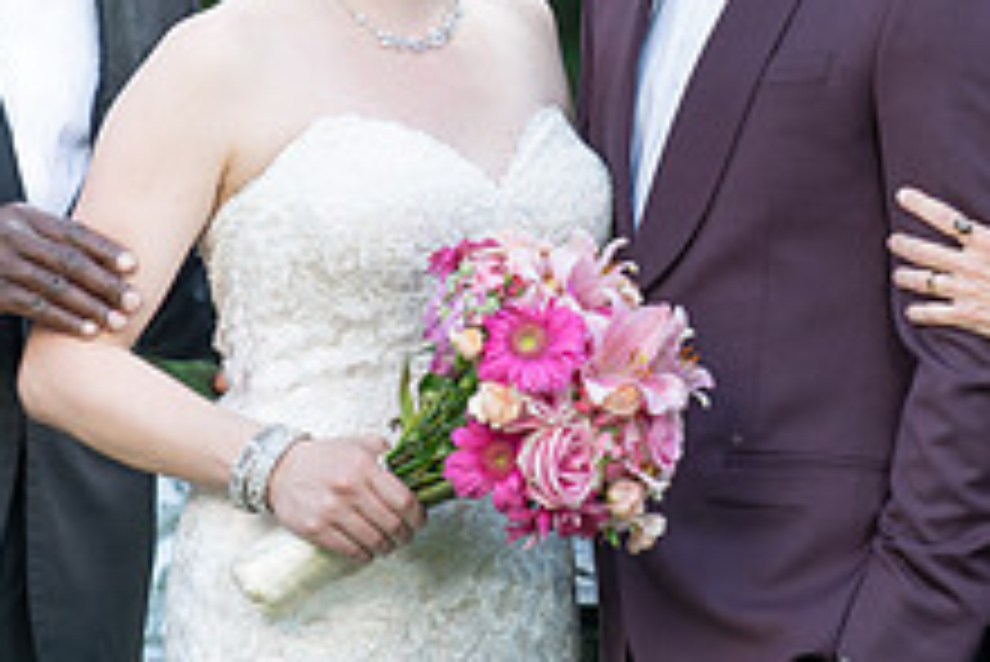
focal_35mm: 207
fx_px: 5696
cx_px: 717
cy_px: -4
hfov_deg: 9.9
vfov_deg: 6.6
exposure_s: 1/200
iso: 160
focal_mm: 70
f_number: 2.8
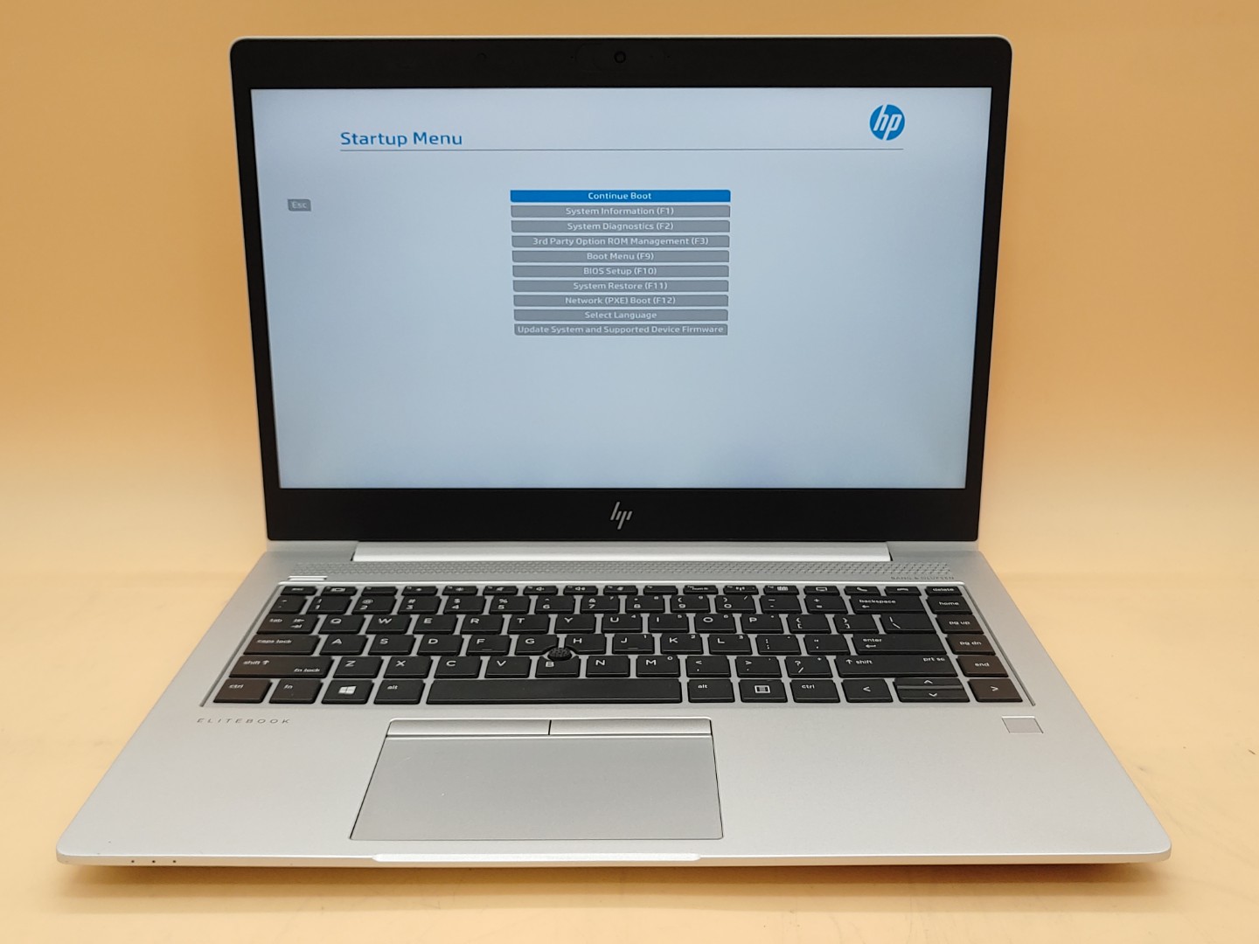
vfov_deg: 42.9
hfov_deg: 55.4
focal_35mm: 33
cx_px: 630
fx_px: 1200
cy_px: 472
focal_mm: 4.36
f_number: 1.8
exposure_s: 1/84
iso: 50
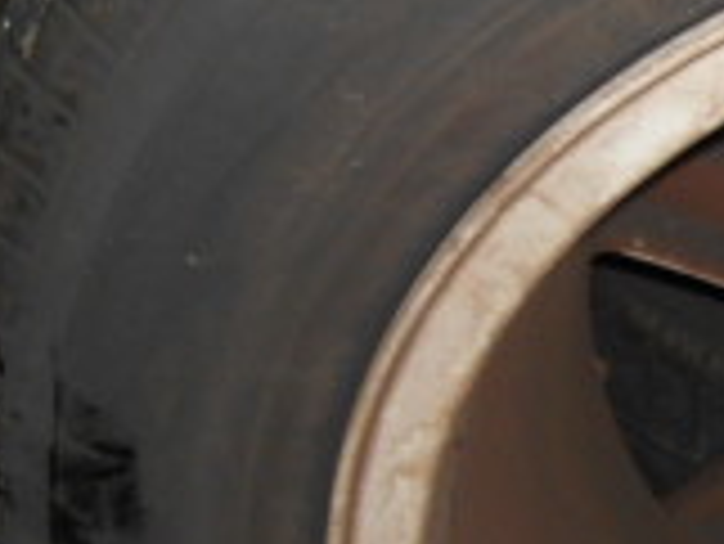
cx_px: 1167
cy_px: 490
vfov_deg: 16.9
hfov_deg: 19.1
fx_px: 1800
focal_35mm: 86
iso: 200
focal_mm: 4.7
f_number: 3.4
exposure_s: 1/25
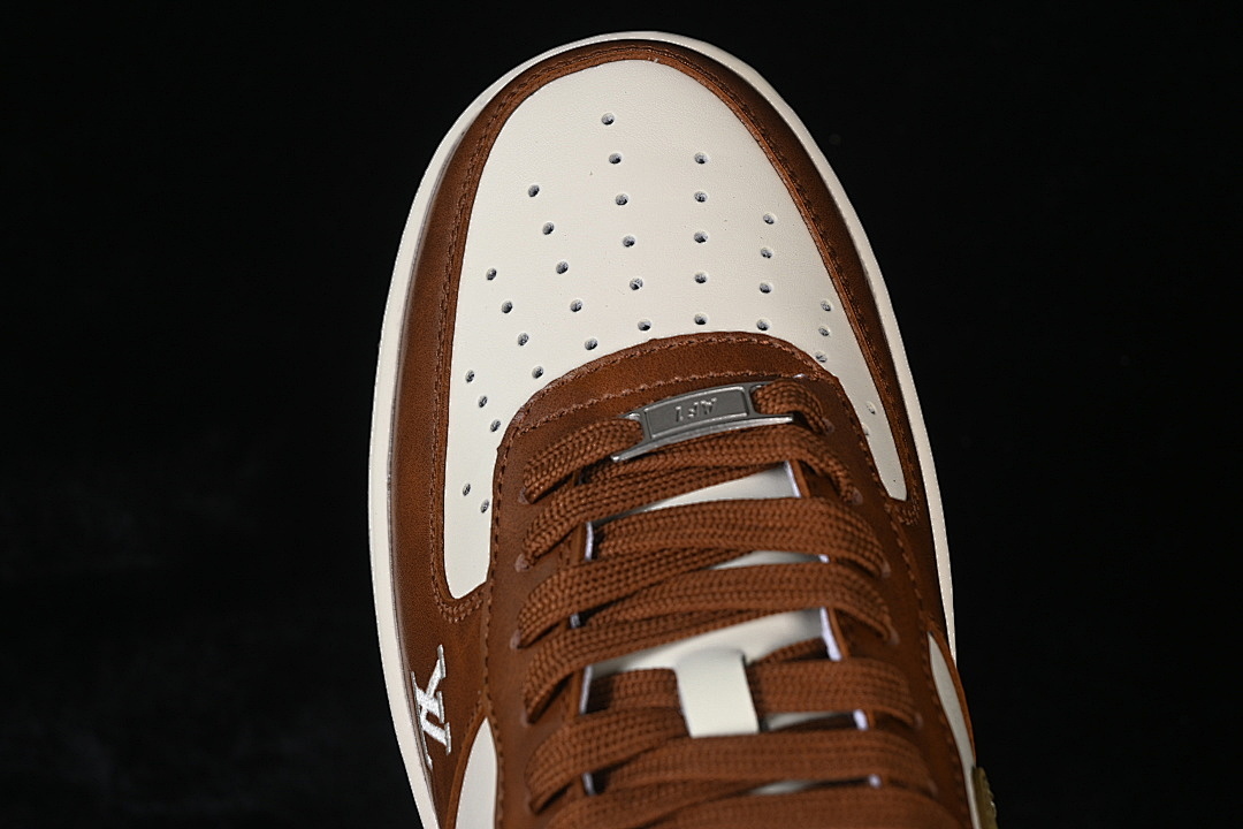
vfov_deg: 18.2
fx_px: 2589
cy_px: 414
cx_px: 622
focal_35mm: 75
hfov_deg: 27.0
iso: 160
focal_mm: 50
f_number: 7.1
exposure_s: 1/60
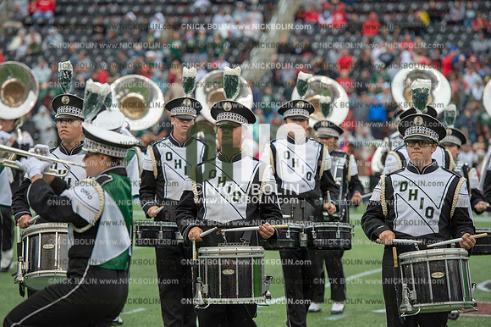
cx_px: 246
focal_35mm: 165
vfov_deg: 8.3
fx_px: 2249
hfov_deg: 12.5
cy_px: 164
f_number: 4
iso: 400
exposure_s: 1/500
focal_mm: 165
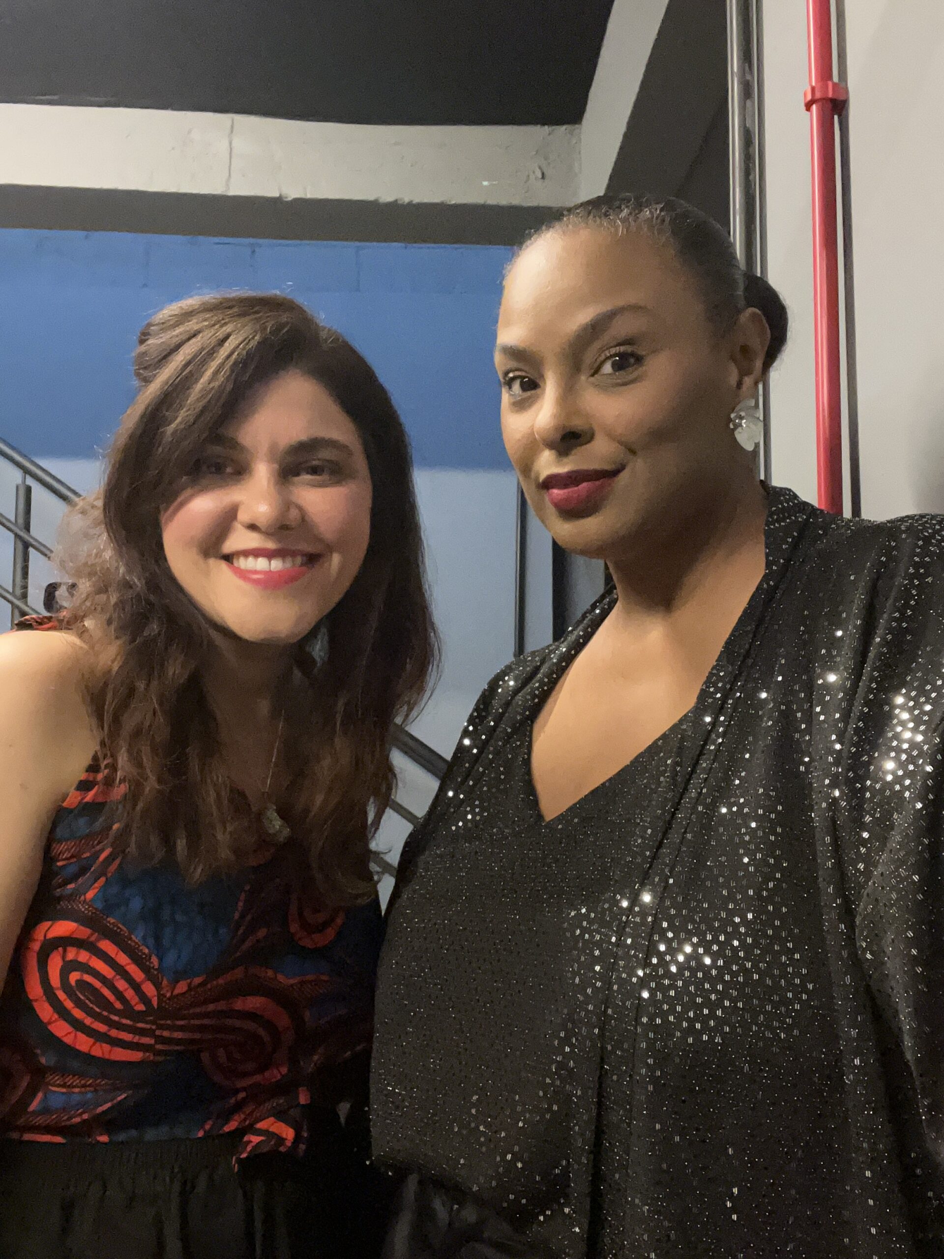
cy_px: 630
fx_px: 1091
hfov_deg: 46.8
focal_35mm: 30
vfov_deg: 60.0
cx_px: 472
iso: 800
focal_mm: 2.71
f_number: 2.2
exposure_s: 1/15
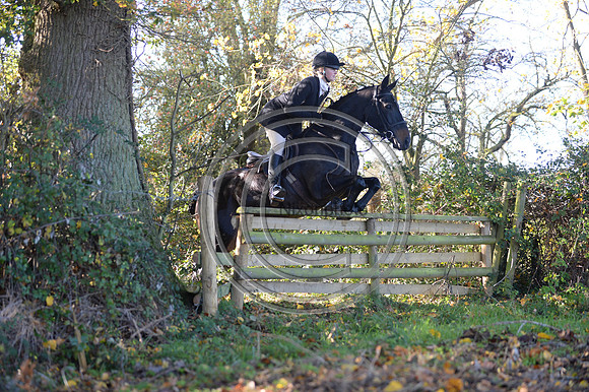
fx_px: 1145
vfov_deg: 19.4
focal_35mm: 70
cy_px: 196
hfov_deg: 28.9
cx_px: 294
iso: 1000
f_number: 2.8
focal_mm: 70
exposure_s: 1/1000
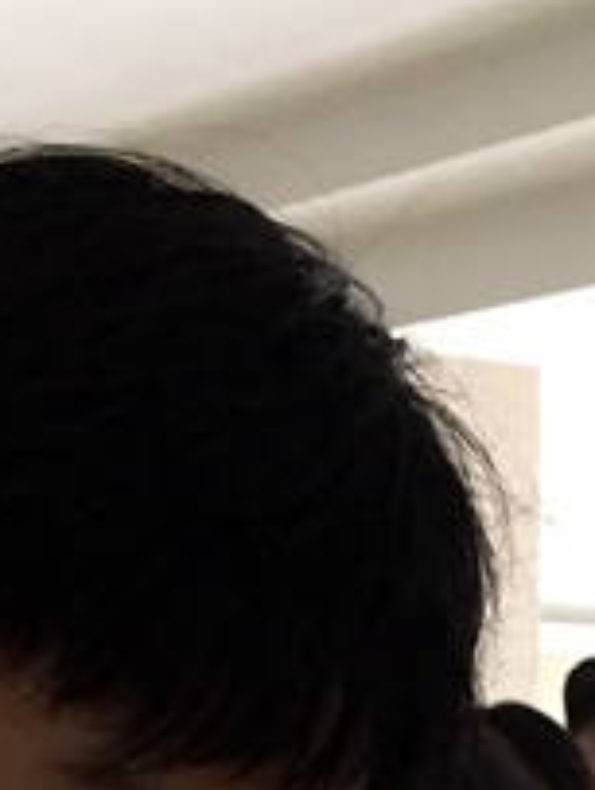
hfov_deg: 11.1
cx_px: 595
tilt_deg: -10.7
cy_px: 1594
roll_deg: -0.5
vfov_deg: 12.9
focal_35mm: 133
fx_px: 3039
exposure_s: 1/20
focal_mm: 4.15
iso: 250
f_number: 2.2
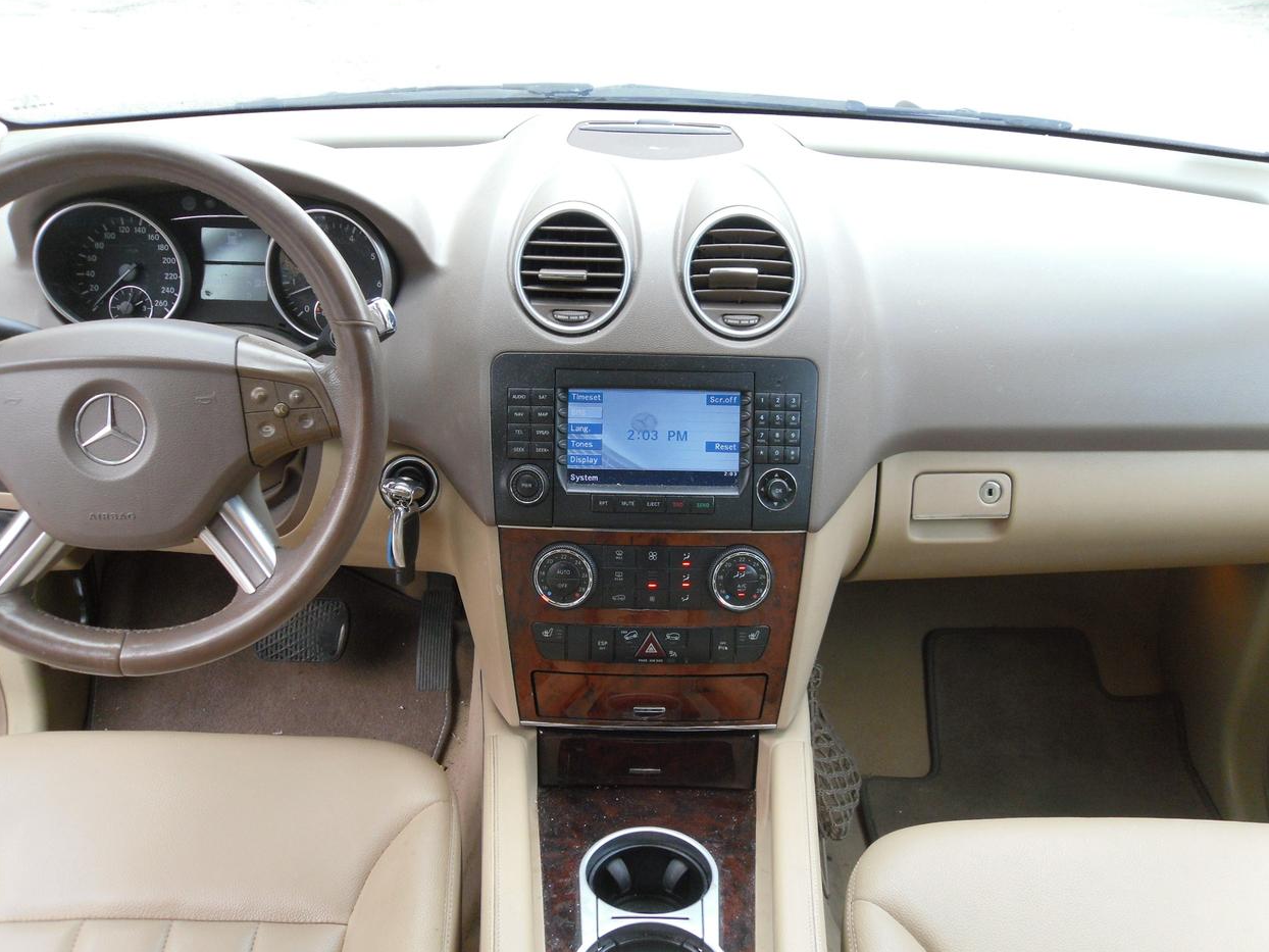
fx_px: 1320
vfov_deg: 39.7
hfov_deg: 51.4
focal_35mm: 36
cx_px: 633
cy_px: 463
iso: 100
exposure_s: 1/76
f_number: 3.5
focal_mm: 6.3
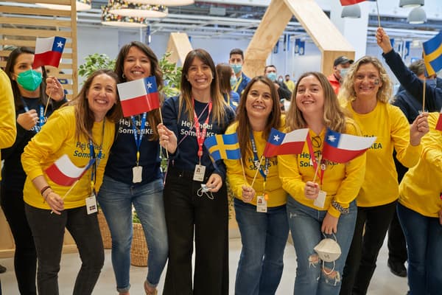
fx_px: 442
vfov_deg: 36.9
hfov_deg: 53.1
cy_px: 148
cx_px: 221
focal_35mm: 36
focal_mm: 36
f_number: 4
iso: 3200
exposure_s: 1/160
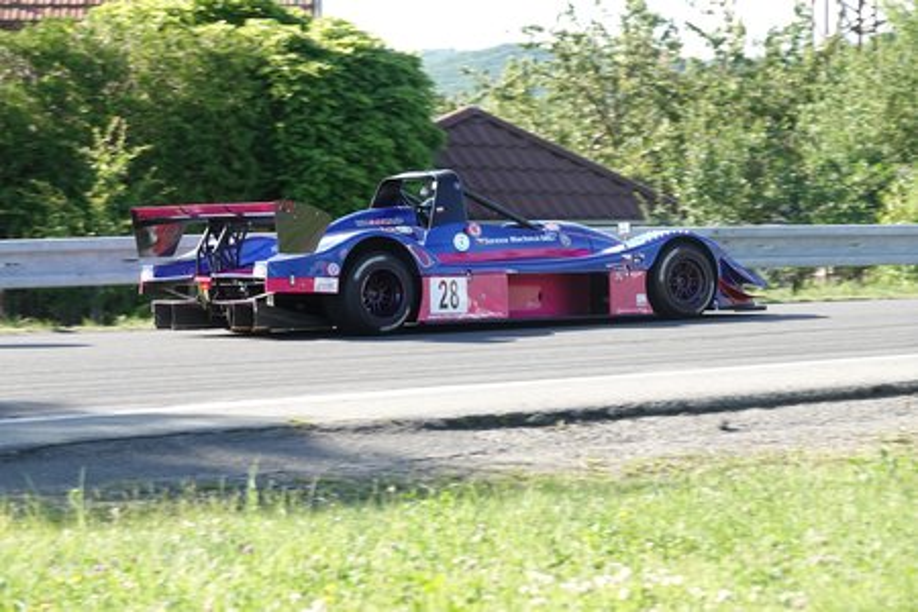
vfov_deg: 10.2
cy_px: 306
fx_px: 3442
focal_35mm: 135
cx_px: 459
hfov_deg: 15.2
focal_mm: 49.51
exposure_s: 1/800
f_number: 4
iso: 500
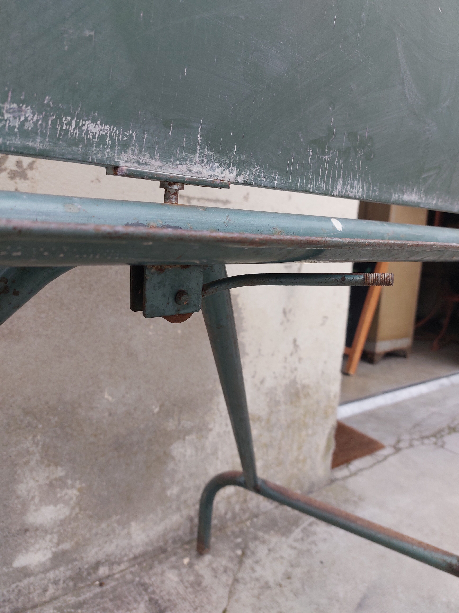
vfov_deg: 71.6
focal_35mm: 24
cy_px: 306
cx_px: 230
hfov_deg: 56.8
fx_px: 424
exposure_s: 1/100
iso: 50
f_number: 1.8
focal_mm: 5.23
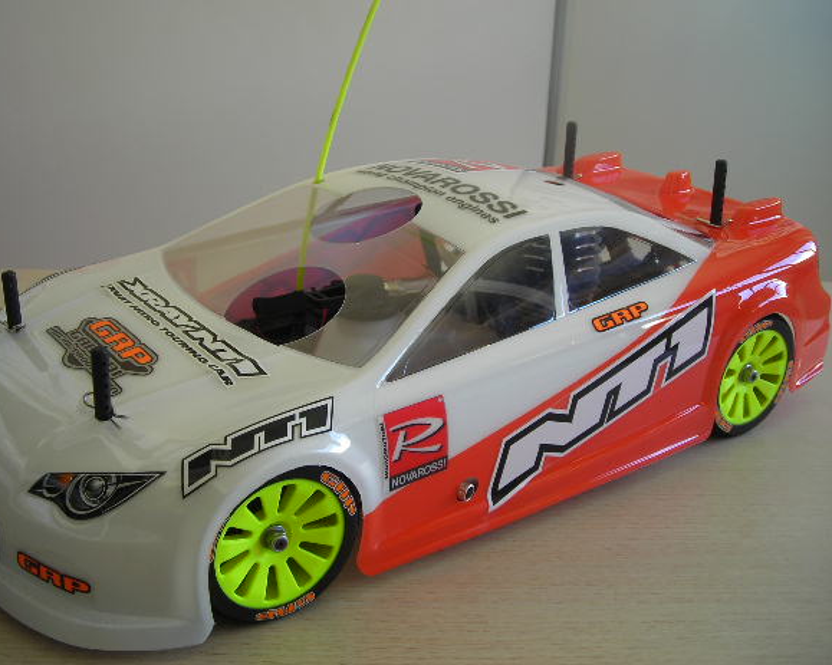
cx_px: 375
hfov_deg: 44.7
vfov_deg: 36.5
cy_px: 322
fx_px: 1009
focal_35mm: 41
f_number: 3.2
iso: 50
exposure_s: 1/30.6
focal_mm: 6.3
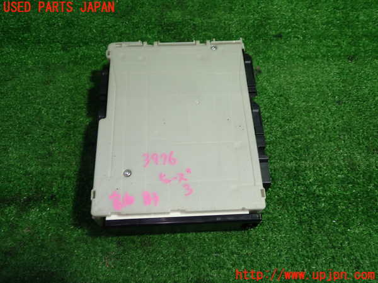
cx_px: 189
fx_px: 328
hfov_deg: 60.0
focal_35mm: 30
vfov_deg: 46.8
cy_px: 142
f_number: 2.3
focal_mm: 5.4
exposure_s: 1/60
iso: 200
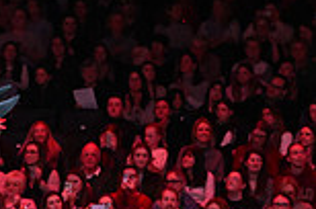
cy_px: 190
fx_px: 3837
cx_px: -275
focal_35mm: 438
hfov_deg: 4.7
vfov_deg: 3.1
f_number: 5
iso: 6400
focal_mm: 116
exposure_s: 1/800
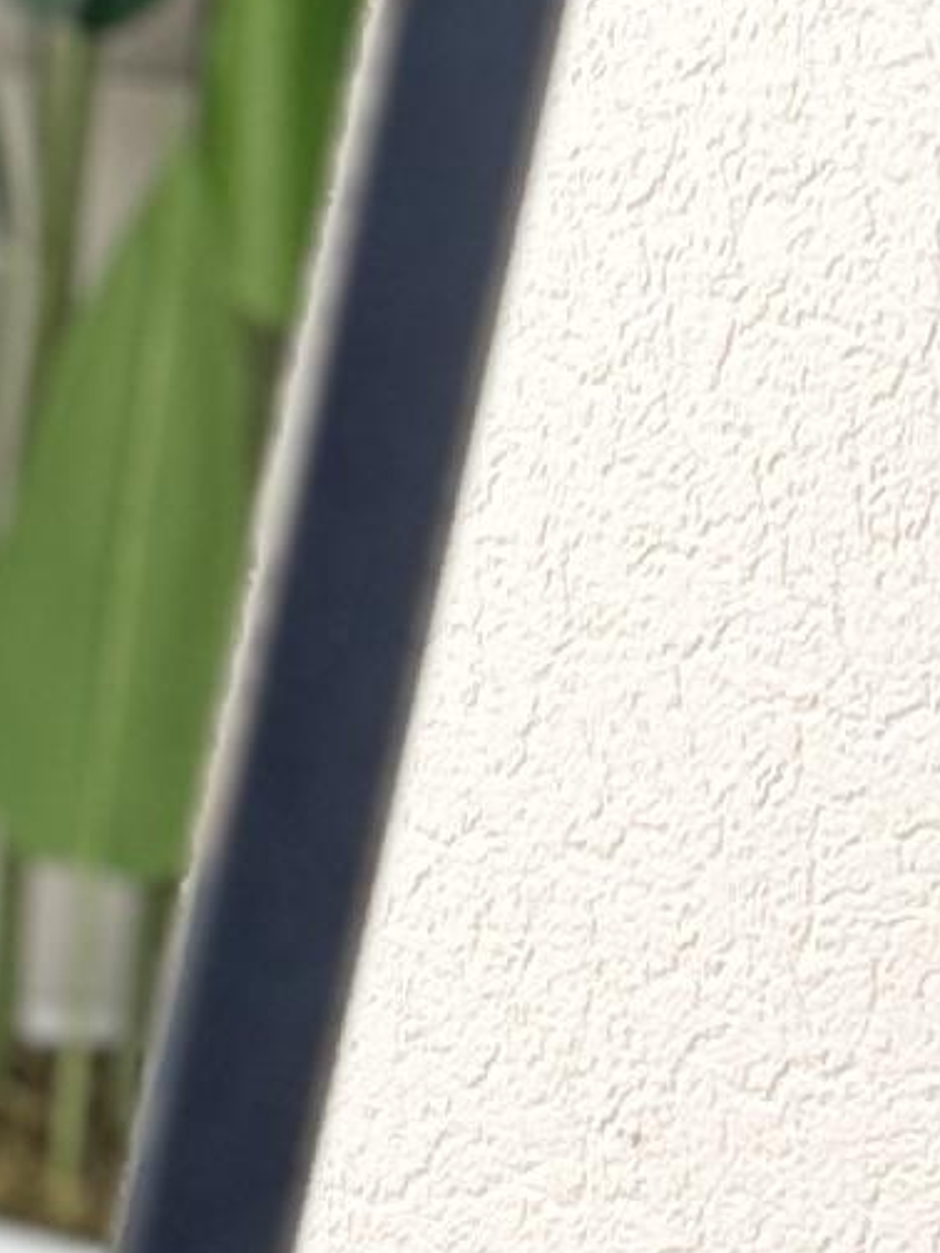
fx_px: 6952
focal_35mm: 192
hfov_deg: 6.6
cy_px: -709
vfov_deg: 9.9
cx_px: -2457
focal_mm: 6.86
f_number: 1.78
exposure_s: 1/80
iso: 250
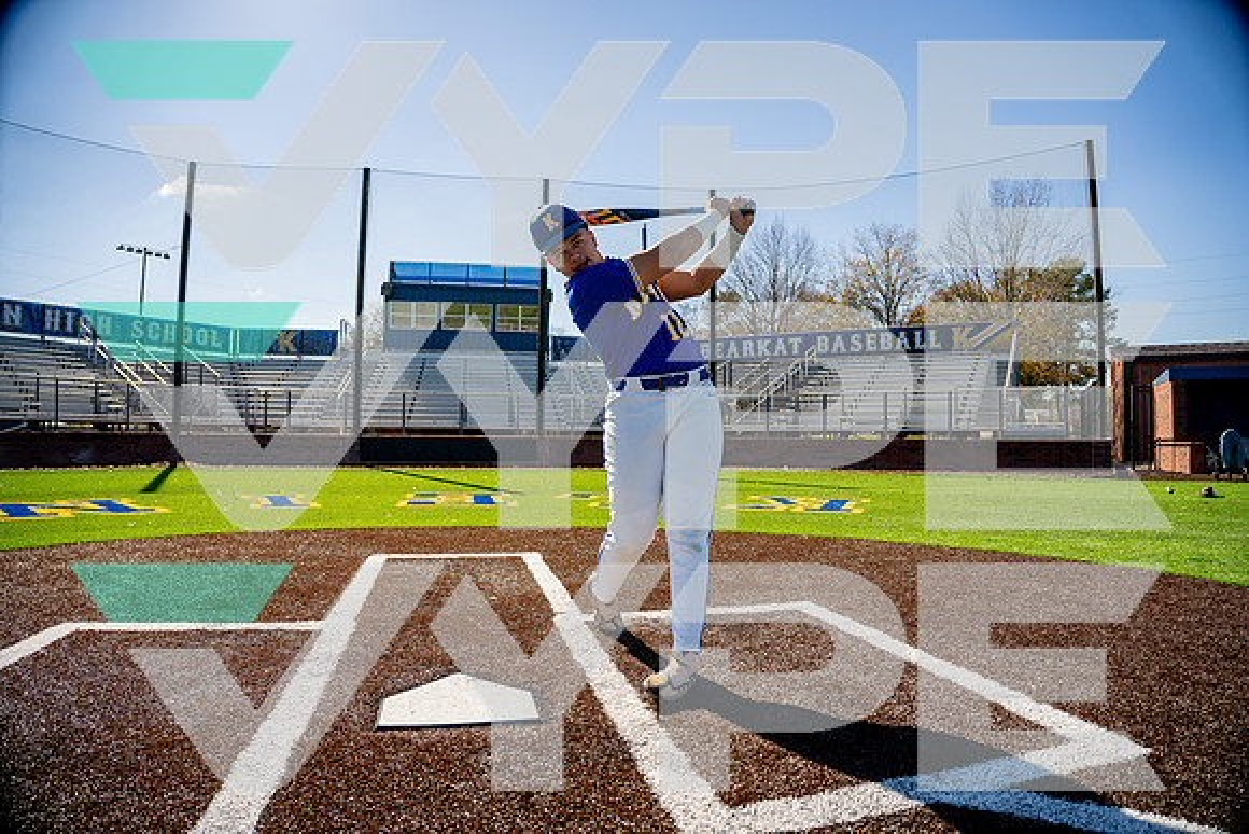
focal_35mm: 20
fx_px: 694
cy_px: 417
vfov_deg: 62.0
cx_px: 624
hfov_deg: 84.0
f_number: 4
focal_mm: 20
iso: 100
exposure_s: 1/2000
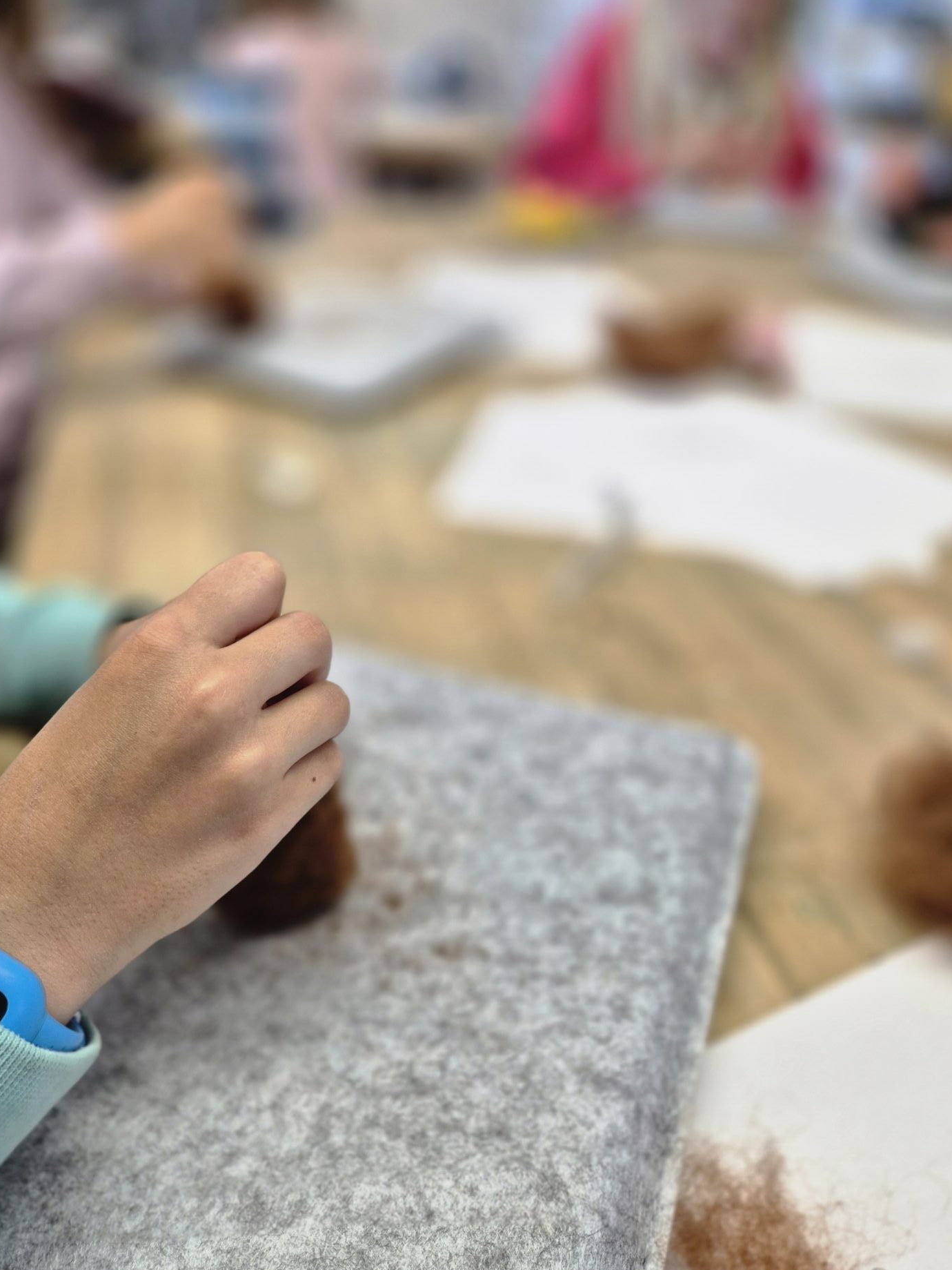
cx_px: 468
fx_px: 880
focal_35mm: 24
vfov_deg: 71.6
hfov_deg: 56.8
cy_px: 661
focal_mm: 5.4
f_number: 1.8
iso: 125
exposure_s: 1/100
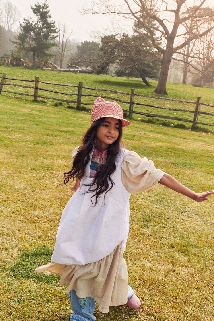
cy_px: 160
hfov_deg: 30.5
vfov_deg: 44.5
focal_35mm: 44
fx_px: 392
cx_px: 107
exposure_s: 1/500
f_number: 11
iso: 800
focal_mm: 44
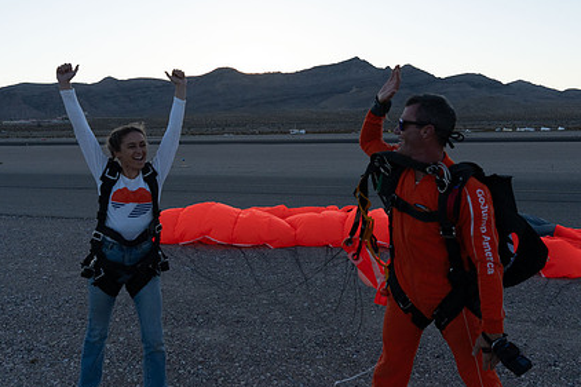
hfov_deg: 57.2
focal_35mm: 33
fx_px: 532
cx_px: 286
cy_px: 165
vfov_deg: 39.8
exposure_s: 1/2000
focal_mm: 24
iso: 1250
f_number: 5.6
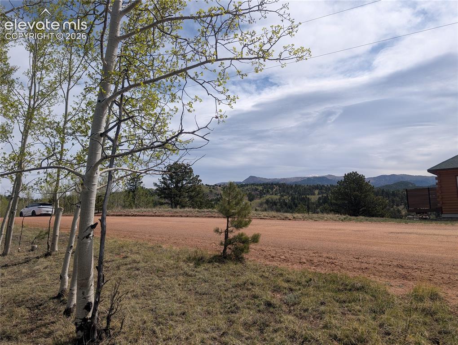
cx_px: 229
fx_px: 318
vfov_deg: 56.9
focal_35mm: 24
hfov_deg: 71.5
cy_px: 172
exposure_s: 1/1961
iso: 23
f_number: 1.68
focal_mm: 6.9
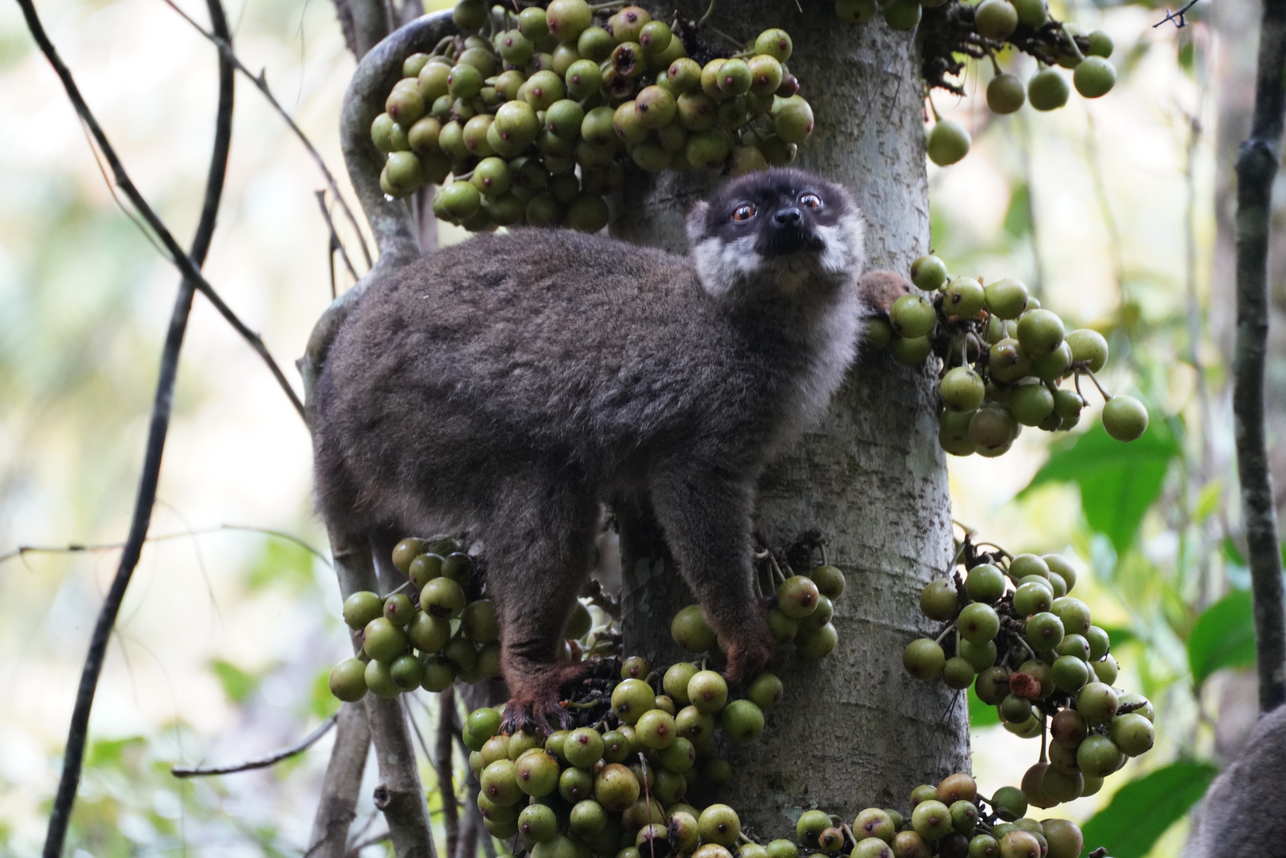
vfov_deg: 4.6
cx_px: 643
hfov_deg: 6.9
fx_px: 10718
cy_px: 429
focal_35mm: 300
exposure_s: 1/50
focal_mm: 300
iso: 4000
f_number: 6.3
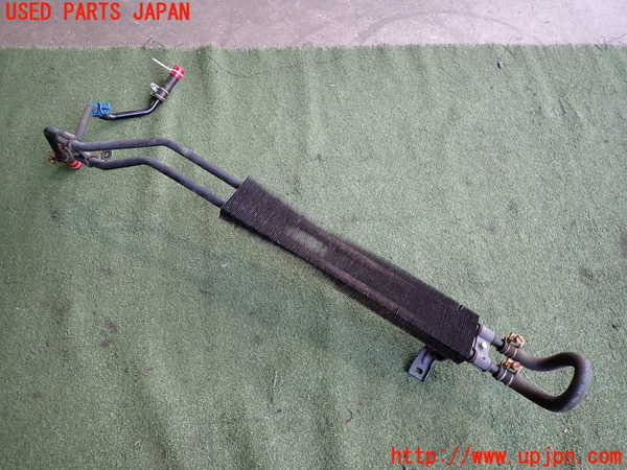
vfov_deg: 54.9
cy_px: 235
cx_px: 314
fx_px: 453
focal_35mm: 25
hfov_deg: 69.4
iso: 200
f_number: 2
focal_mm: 4.5
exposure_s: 1/60
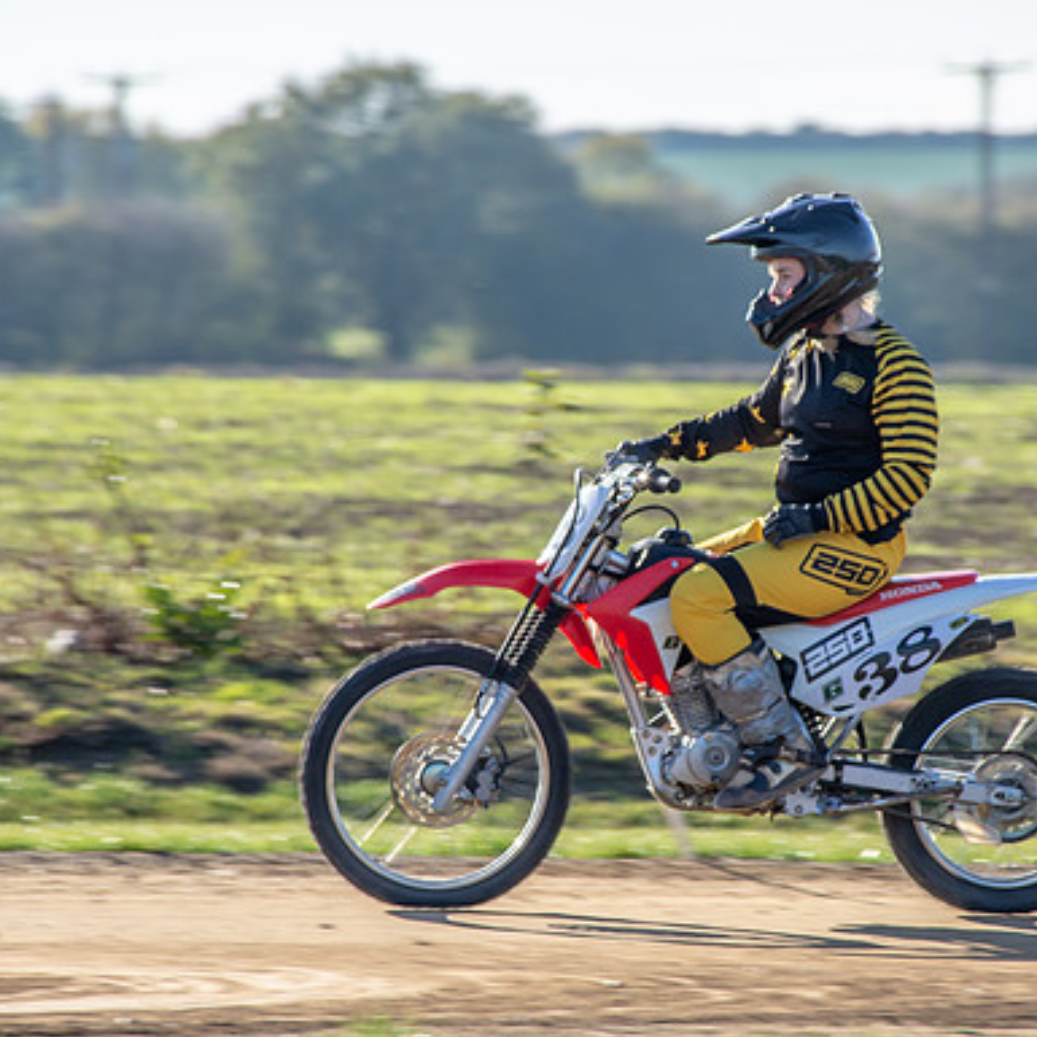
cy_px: 518
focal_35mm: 752
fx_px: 25487
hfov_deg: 2.3
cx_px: 635
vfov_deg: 2.3
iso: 200
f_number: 9
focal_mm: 300
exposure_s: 1/320
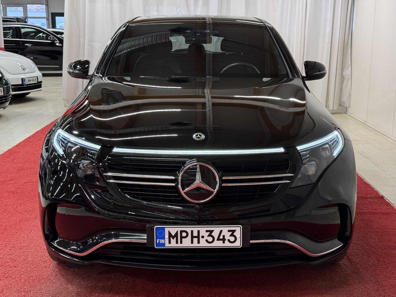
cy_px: 148
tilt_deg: -11.5
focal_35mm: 48
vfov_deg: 30.3
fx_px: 549
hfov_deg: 39.7
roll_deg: -0.5
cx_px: 198
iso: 125
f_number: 1.78
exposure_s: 1/58
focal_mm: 6.76
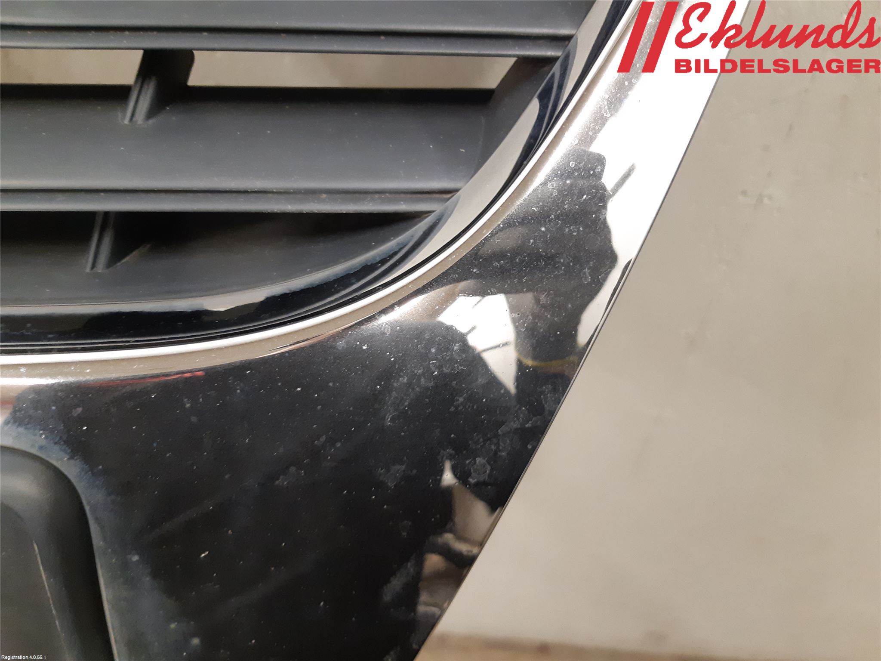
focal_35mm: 26
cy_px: 330
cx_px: 440
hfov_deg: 67.3
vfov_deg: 53.1
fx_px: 662
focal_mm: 3.93
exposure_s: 1/33
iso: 250
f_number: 1.7
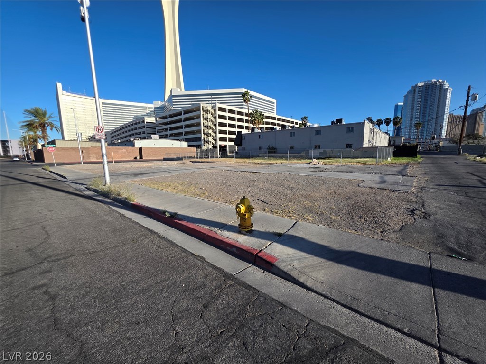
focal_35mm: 13
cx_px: 243
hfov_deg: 106.2
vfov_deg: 89.9
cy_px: 182
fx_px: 183
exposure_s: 1/1829
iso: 40
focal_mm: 2.2
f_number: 1.9
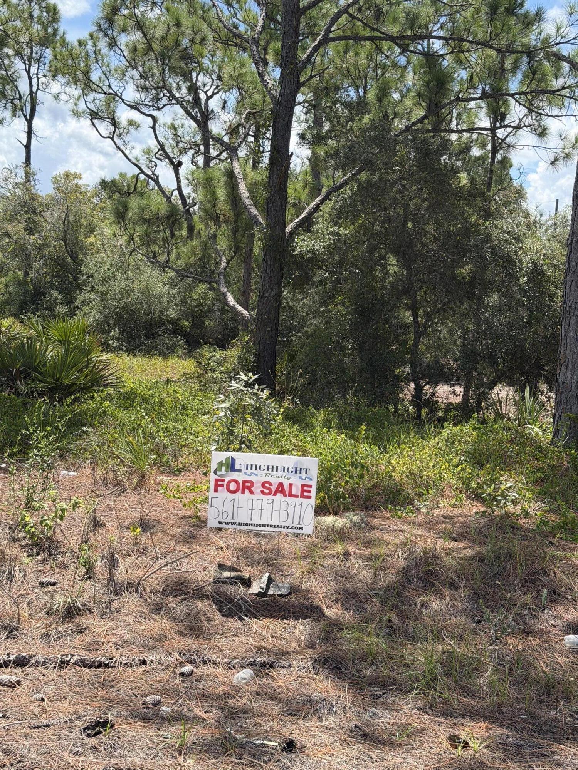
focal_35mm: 48
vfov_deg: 39.7
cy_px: 385
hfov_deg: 30.3
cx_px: 289
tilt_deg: -5.6
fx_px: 1069
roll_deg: -4.0
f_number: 1.78
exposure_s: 1/2273
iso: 100
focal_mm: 6.76
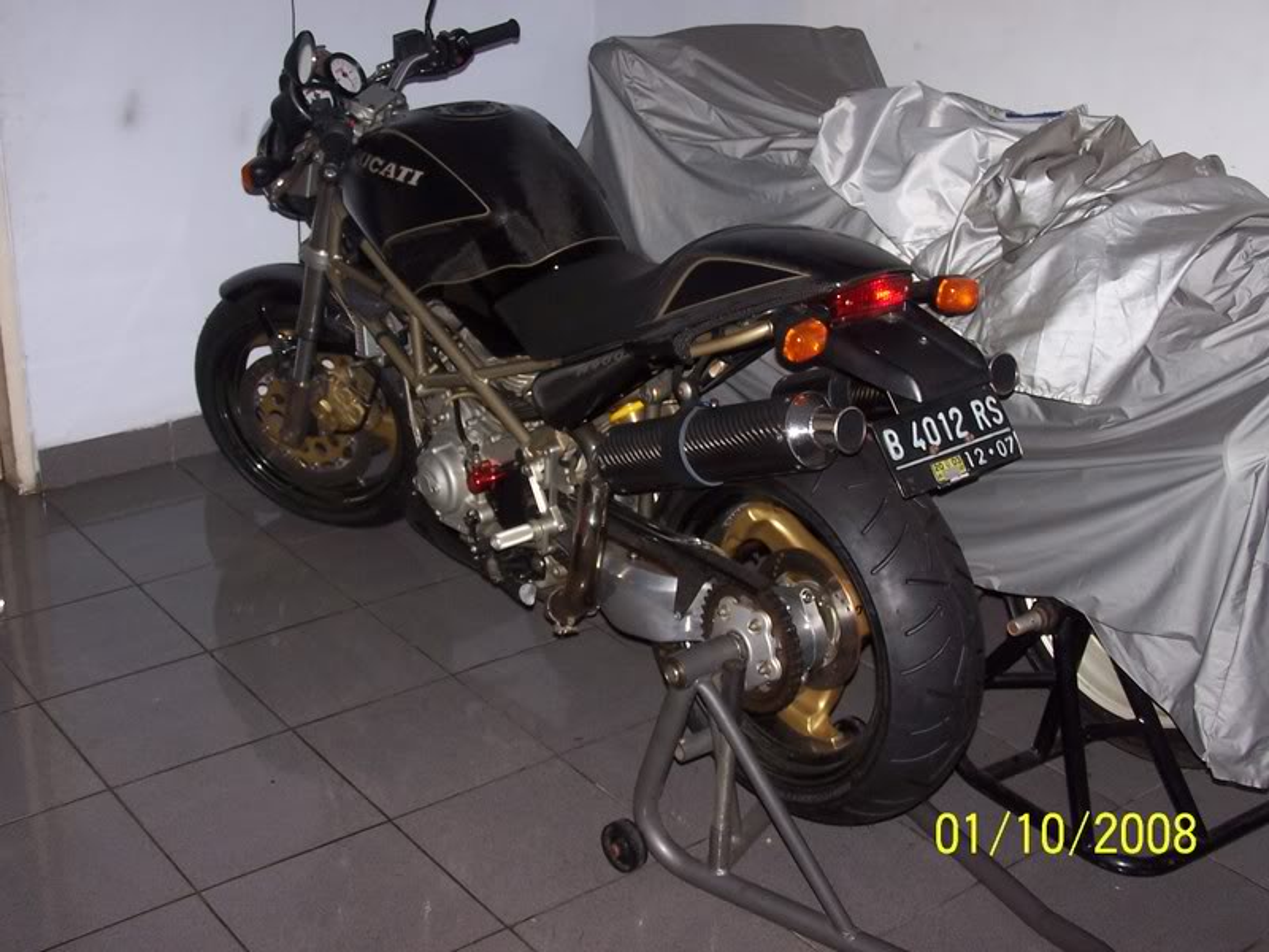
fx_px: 1870
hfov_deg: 37.5
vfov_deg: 28.6
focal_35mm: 51
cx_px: 634
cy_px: 476
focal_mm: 8.5
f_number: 3.2
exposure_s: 1/60
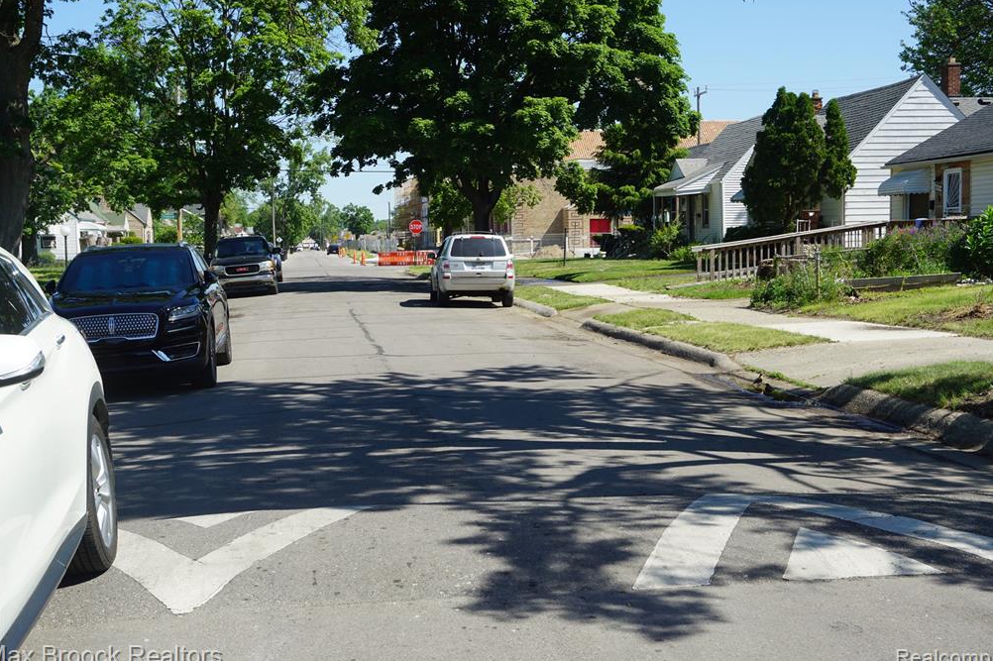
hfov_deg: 41.5
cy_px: 335
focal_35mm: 48
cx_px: 489
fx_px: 1310
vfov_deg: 28.3
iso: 100
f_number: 10
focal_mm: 31
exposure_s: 1/100
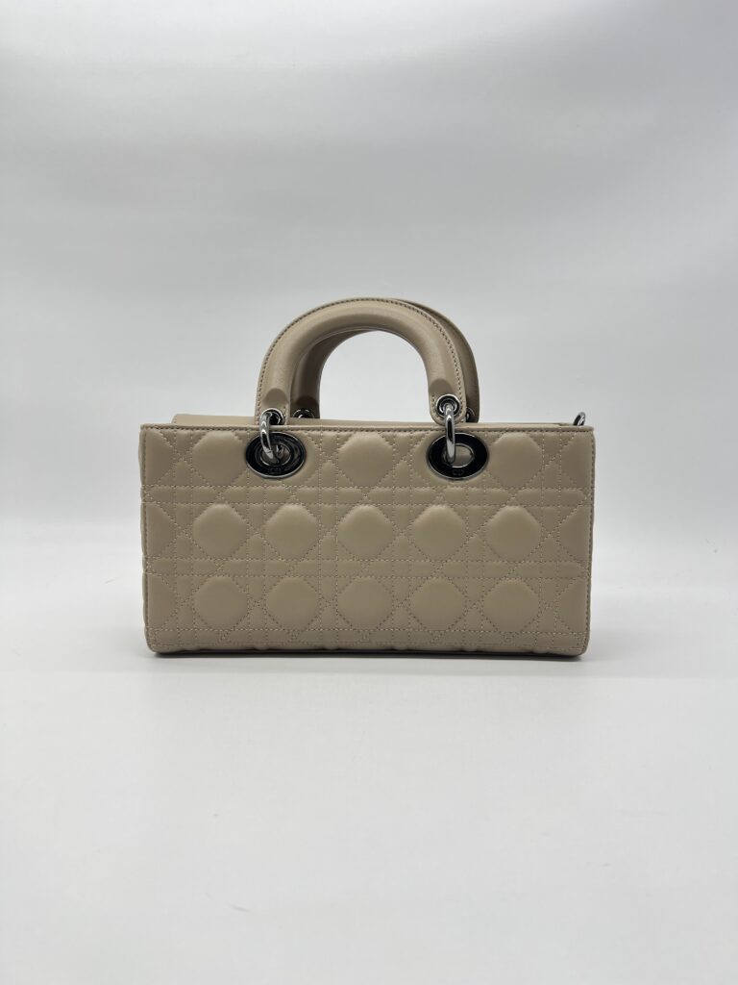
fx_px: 739
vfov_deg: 67.3
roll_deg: -0.5
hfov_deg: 53.1
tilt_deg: -9.2
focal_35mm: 26
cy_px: 492
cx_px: 369
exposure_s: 1/131
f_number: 1.5
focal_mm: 5.7
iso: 32
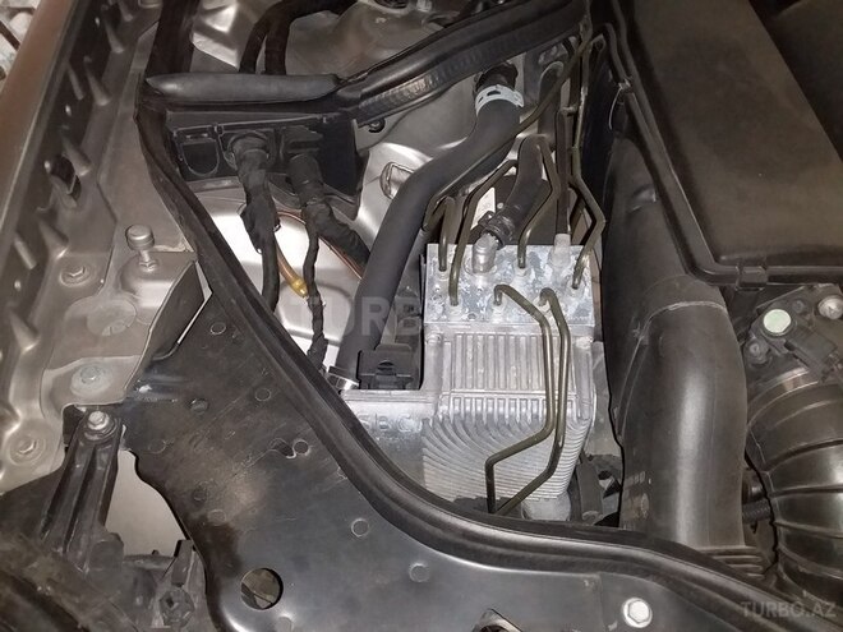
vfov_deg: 45.4
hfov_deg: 58.4
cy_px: 316
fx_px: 755
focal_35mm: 31
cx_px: 422
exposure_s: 1/33
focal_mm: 3.3
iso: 160
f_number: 2.2
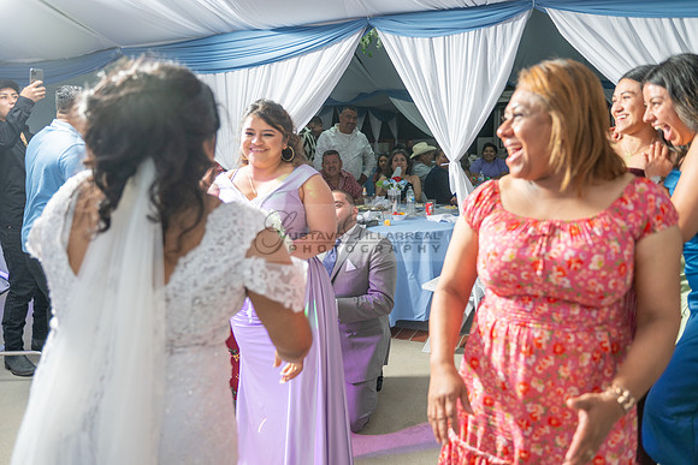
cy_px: 232
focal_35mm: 29
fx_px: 562
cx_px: 349
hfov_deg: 63.6
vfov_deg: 45.0
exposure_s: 1/125
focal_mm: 29
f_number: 2.8
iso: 250
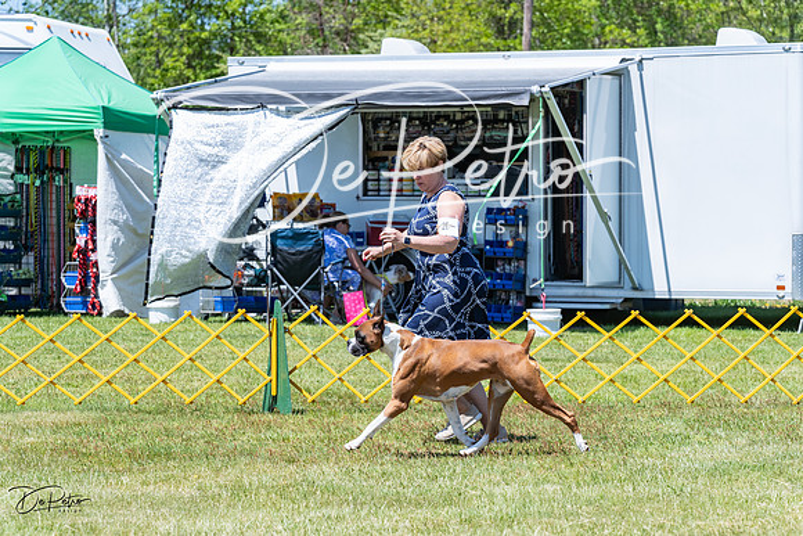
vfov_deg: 11.3
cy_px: 268
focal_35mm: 121
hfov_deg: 16.9
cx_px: 402
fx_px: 2699
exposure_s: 1/1600
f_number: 7.1
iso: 640
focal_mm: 121
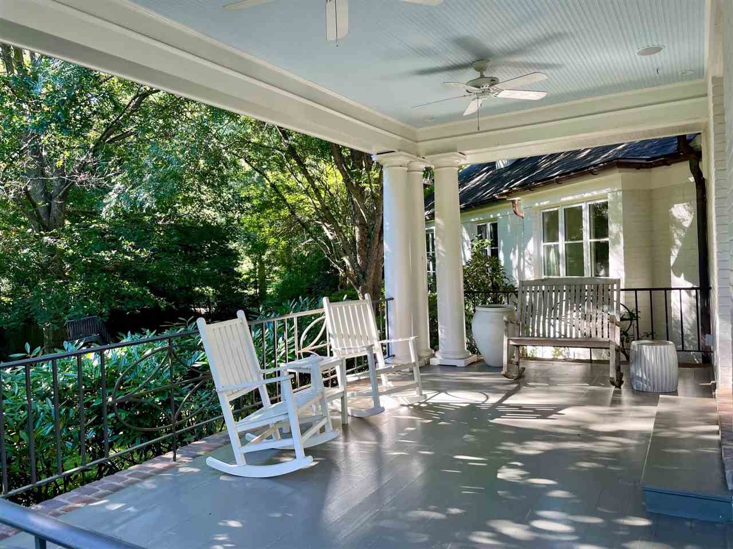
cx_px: 366
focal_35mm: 26
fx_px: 550
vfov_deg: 53.0
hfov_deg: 67.3
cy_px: 274
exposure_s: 1/121
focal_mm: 4.2
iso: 50
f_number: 1.6
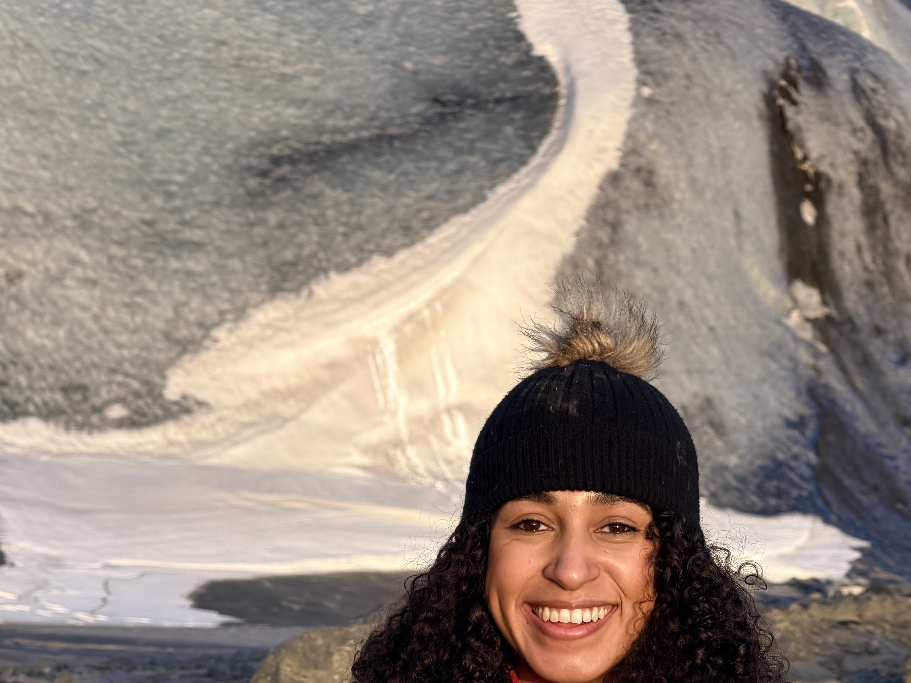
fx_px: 4474
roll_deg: -0.4
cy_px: 349
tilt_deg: +0.9
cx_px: 699
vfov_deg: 8.7
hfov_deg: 11.6
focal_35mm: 170
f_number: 2.8
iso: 50
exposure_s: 1/247
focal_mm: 16.89
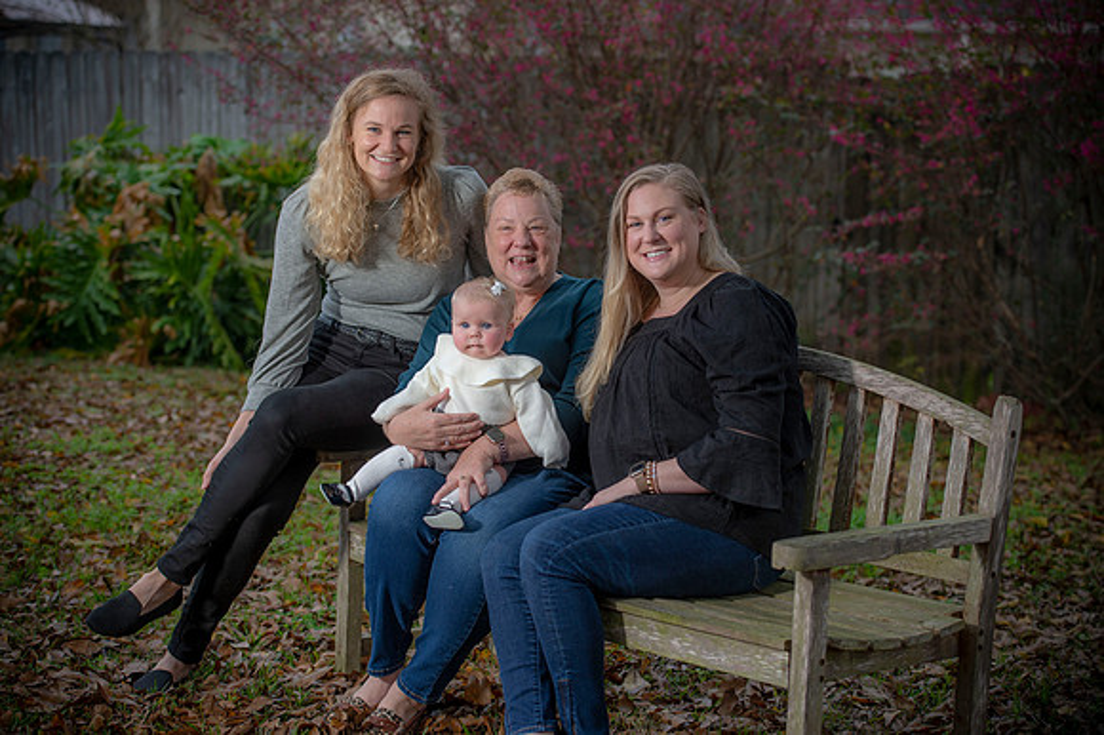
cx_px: 552
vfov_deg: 19.4
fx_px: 2145
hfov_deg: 28.9
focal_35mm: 70
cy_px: 368
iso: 160
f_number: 3.5
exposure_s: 1/200
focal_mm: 70
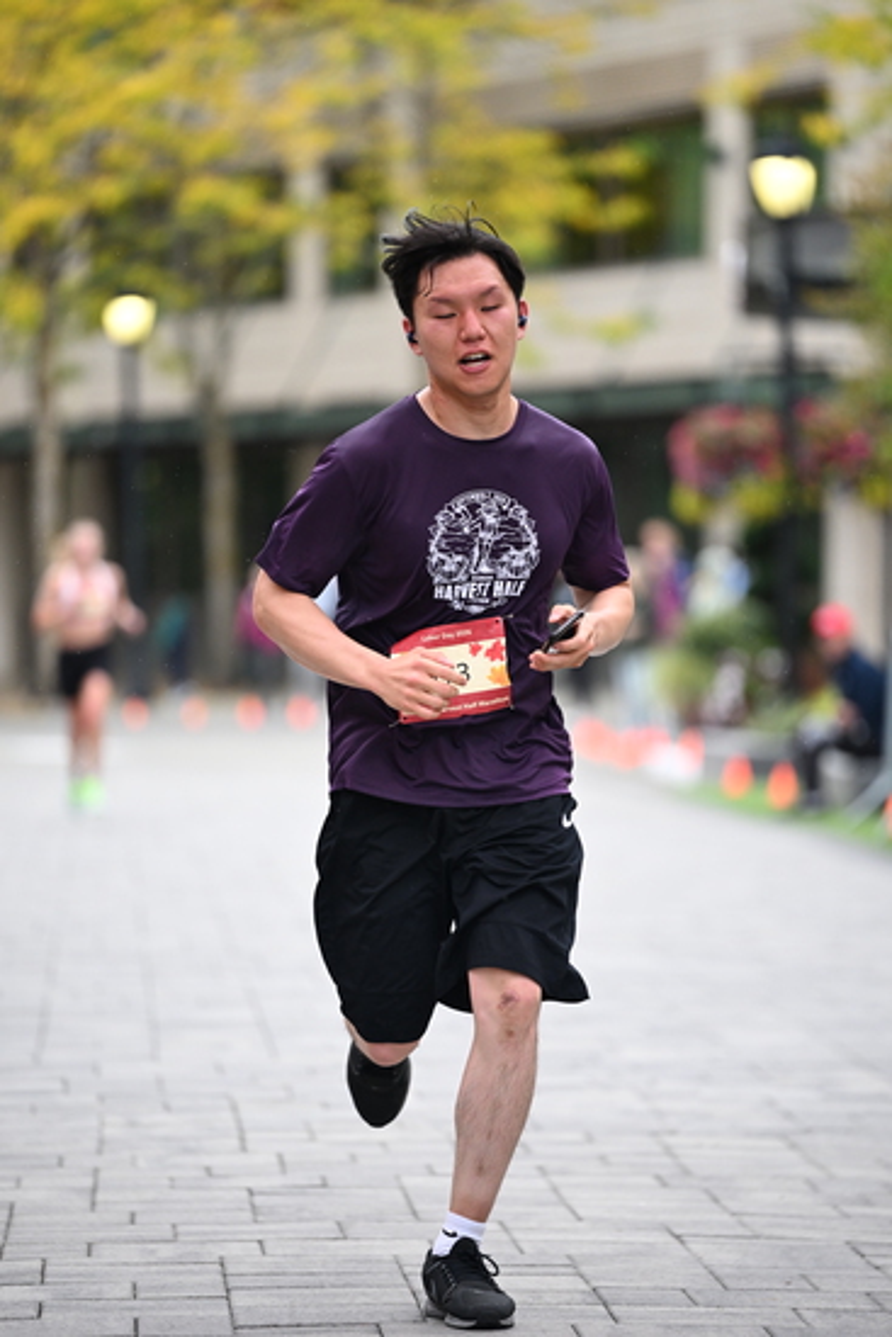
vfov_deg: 10.8
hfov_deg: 7.2
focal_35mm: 190
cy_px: 668
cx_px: 446
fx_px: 7057
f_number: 2.8
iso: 1250
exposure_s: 1/1600
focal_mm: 190
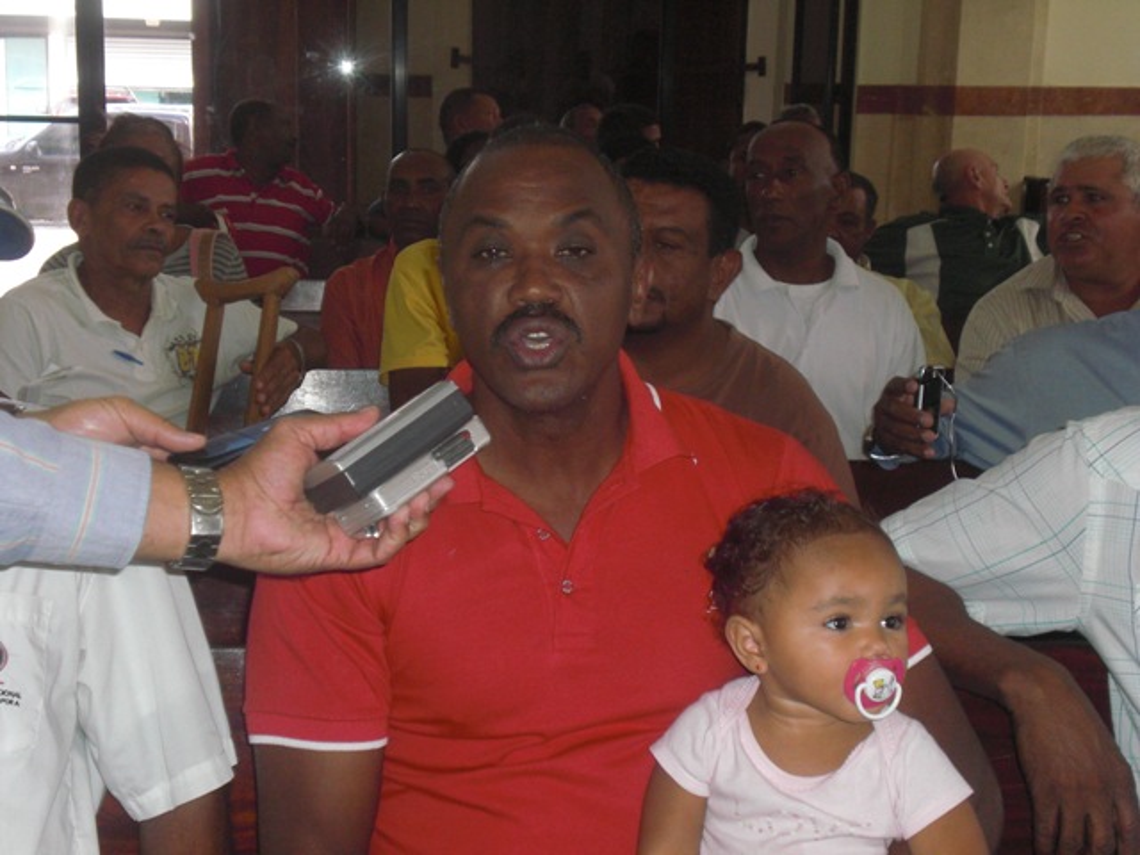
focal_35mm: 63
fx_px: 2075
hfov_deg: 30.7
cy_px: 428
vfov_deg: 23.3
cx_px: 570
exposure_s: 1/60
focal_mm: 10.4
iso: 200
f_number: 4
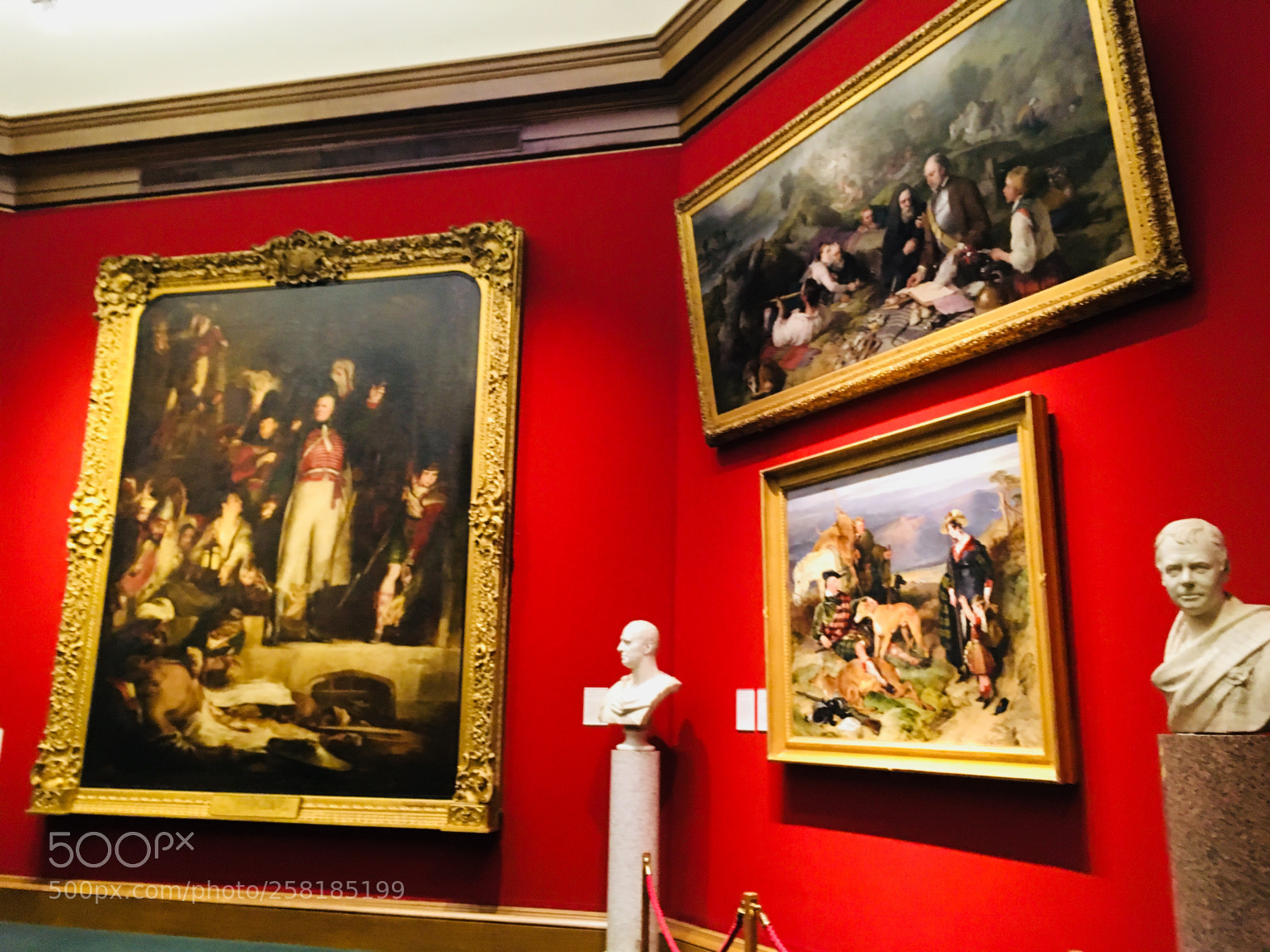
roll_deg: -1.7
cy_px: 476
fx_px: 1064
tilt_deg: +13.2
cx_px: 635
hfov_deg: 61.7
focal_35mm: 29
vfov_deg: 48.2
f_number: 2.2
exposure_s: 1/17
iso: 200
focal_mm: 4.15
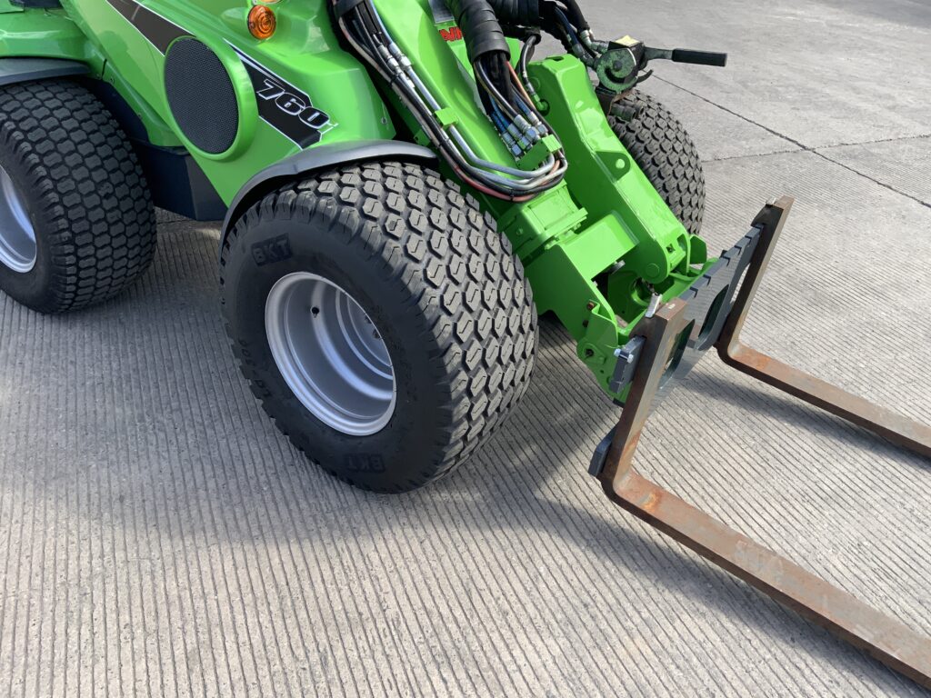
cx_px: 466
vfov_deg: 48.2
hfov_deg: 61.7
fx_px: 780
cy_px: 349
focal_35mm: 29
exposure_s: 1/473
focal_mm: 3
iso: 16
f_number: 1.8
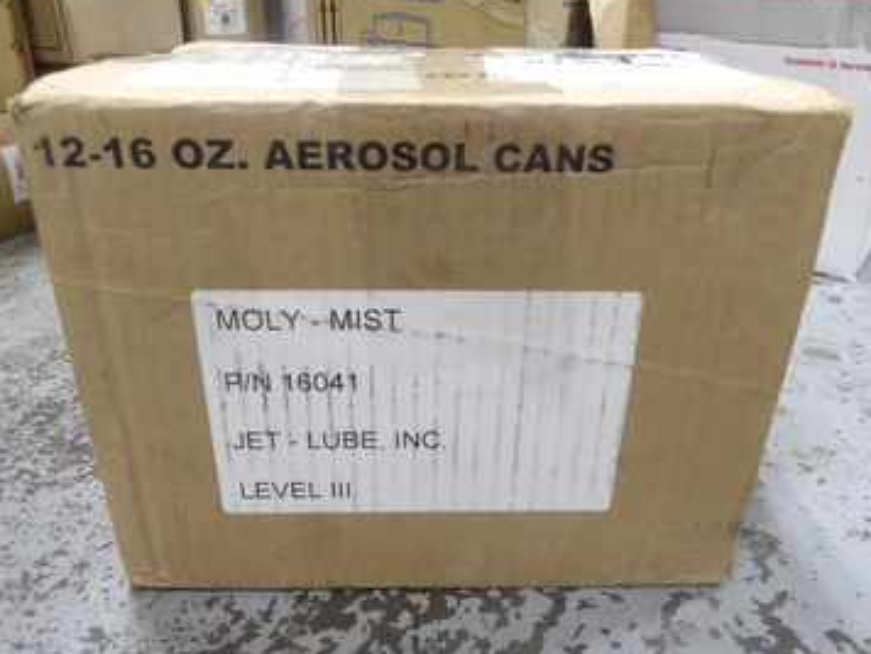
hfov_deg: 65.3
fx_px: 679
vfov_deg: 51.3
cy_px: 340
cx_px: 465
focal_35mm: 27
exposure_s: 1/29
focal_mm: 4.3
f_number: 3.2
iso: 200
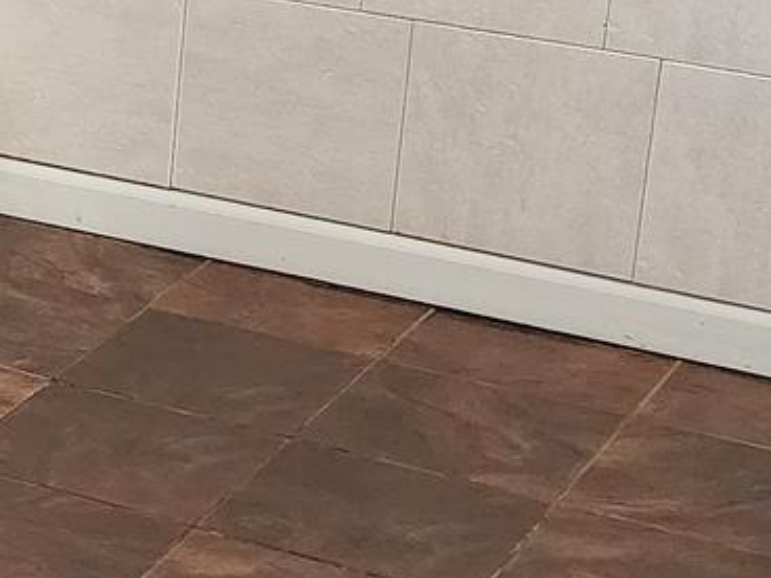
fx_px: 2851
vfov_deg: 11.5
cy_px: 48
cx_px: -771
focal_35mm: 128
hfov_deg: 13.3
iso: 640
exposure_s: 1/120
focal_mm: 6.4
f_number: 1.8
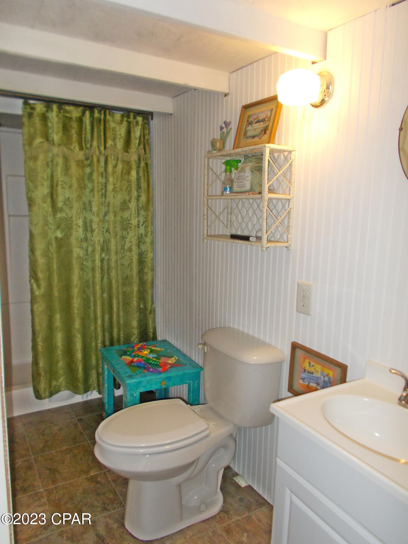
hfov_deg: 53.1
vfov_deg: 67.3
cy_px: 272
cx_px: 204
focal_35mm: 26
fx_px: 409
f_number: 3.2
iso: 200
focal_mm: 4.6
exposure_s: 1/25
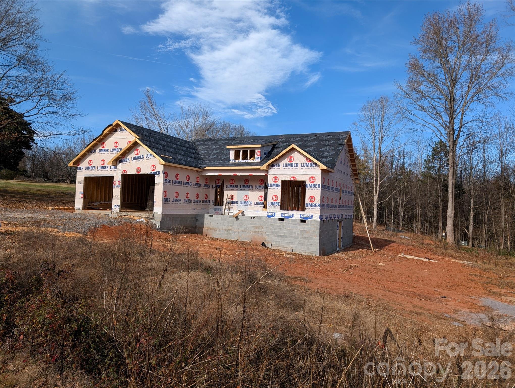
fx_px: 358
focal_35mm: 24
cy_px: 194
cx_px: 258
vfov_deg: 56.9
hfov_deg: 71.5
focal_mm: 6.9
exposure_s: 1/1143
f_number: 1.68
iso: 21
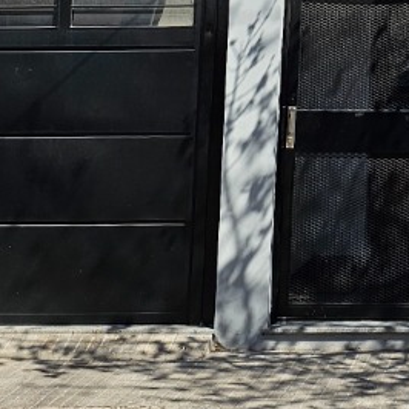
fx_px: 1470
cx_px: 540
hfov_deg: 15.1
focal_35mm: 110
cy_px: -206
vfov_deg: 14.7
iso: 10
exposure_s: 1/952
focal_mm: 6.3
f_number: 1.7
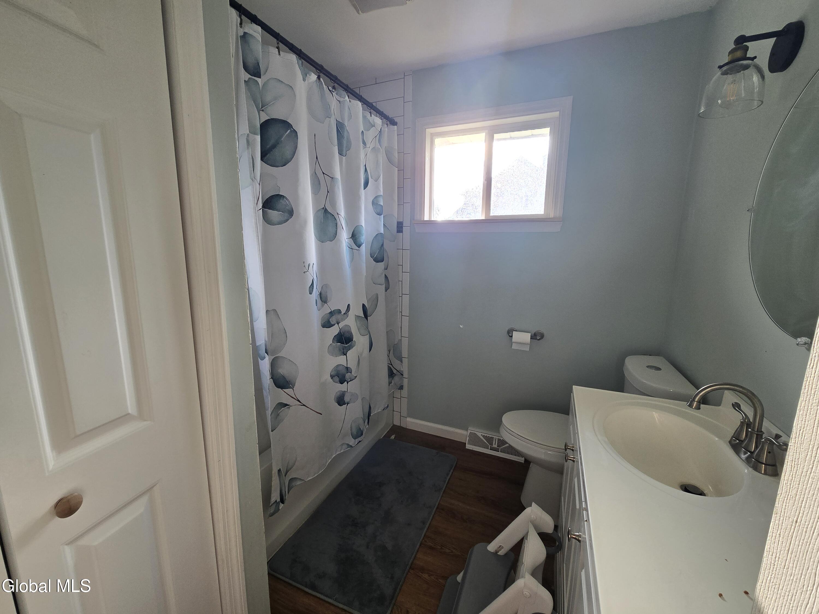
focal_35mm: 13
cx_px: 410
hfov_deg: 106.2
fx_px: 308
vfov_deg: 89.9
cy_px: 307
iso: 64
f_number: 2.2
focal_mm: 2.2
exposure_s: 1/120
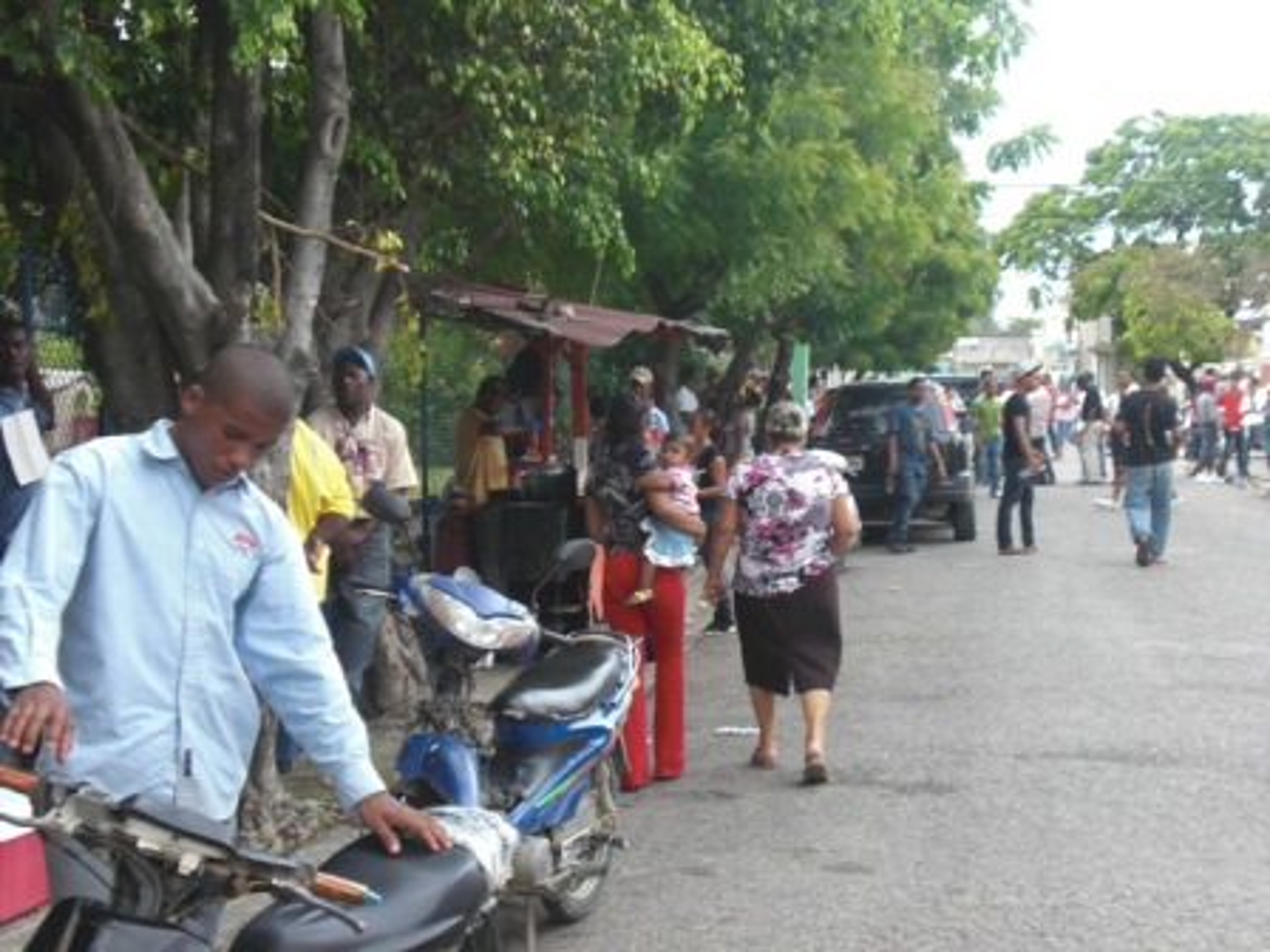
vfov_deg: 23.3
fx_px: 2311
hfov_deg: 30.7
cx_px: 635
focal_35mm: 63
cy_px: 476
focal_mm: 10.4
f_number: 4
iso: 64
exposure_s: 1/125
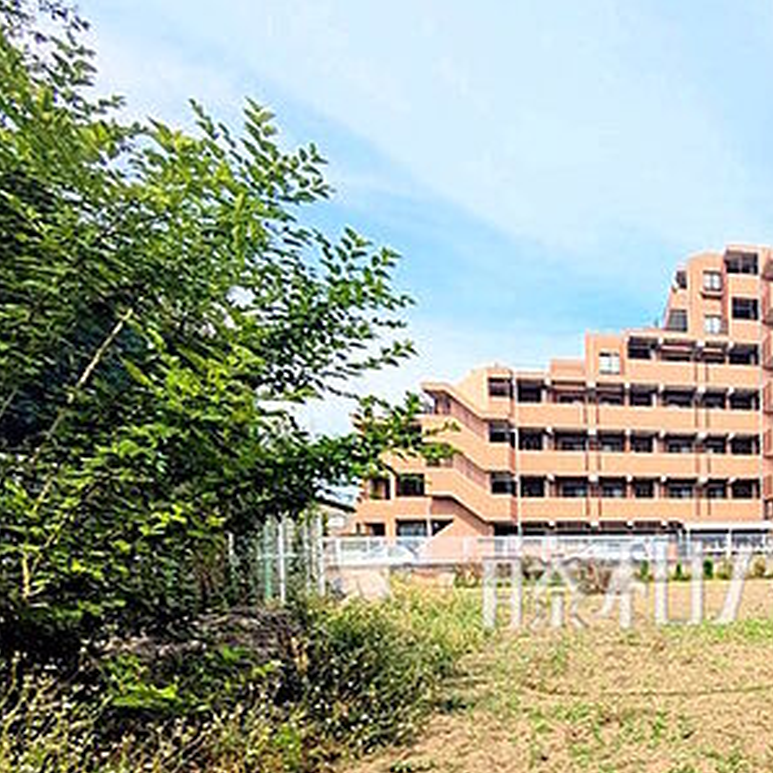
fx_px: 632
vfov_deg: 59.5
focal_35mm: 25
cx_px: 755
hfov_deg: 51.7
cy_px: 580
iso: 50
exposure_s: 1/1266
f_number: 2.2
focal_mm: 1.83
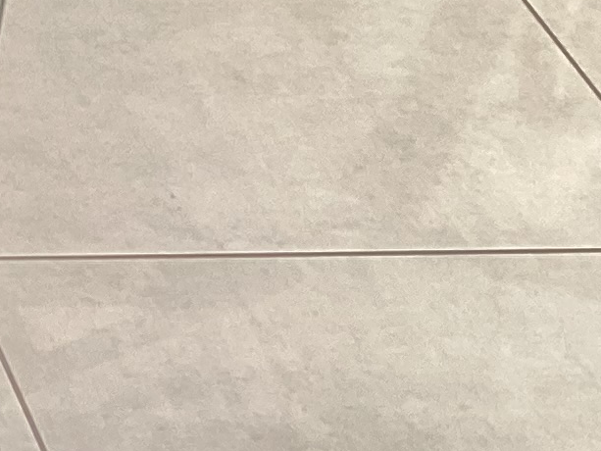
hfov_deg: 10.3
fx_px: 2865
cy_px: -611
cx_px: -870
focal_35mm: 165
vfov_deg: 8.3
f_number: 2.4
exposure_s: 1/50
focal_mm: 3.3
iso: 80
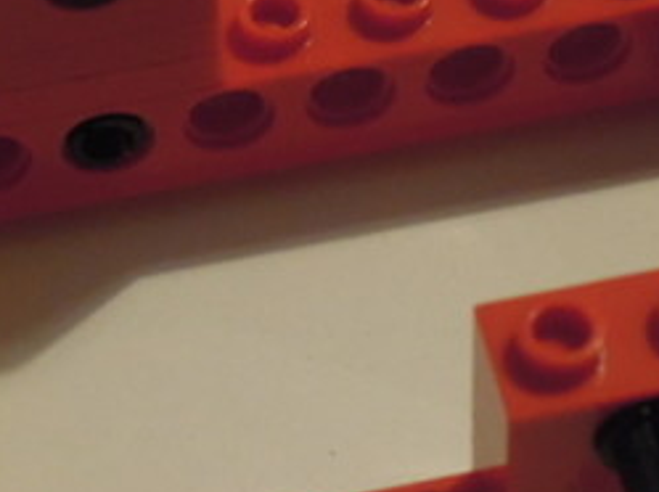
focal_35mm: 181
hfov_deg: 10.9
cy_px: 300
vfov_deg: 8.2
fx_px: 3441
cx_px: 312
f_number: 3.7
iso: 640
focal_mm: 9
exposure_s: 1/15
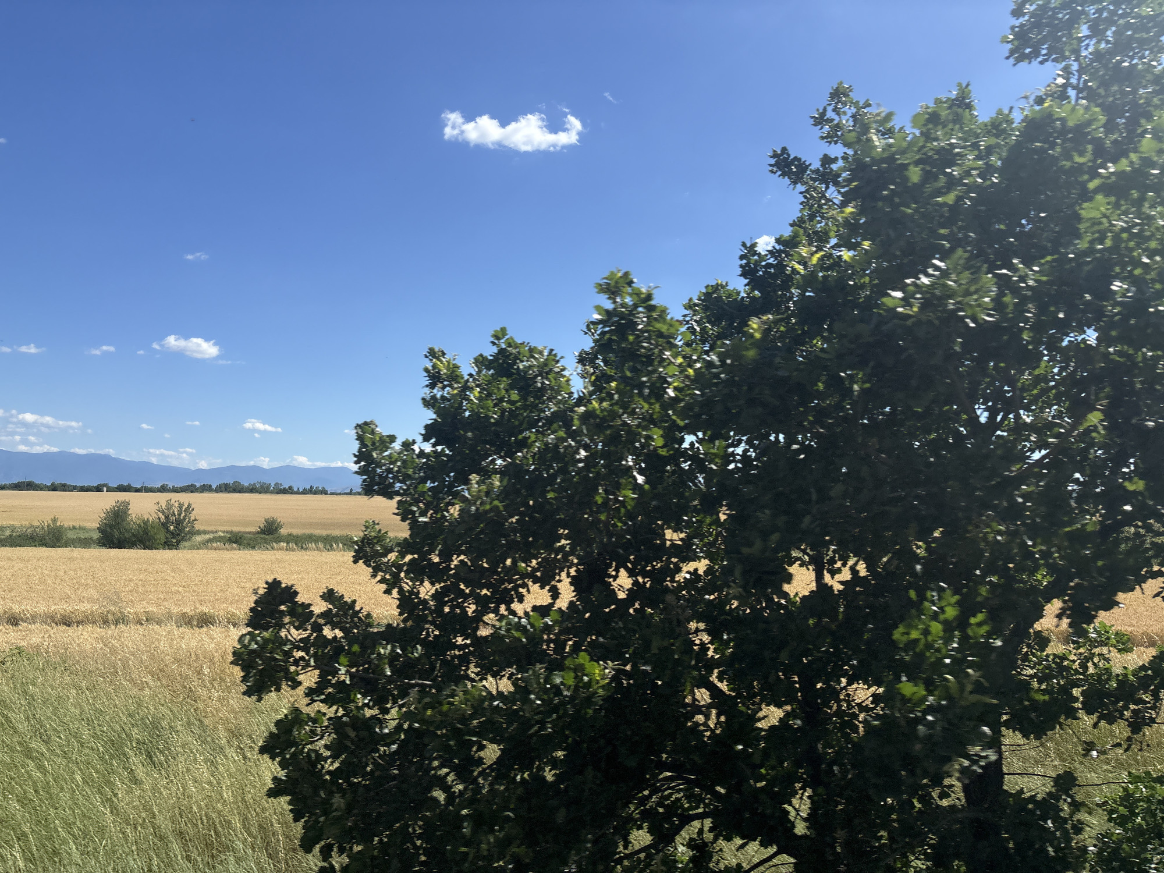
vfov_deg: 53.1
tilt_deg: +0.7
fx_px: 874
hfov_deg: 67.3
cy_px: 436
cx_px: 582
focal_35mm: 26
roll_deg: -2.5
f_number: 1.6
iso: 50
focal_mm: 5.96
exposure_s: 1/1901
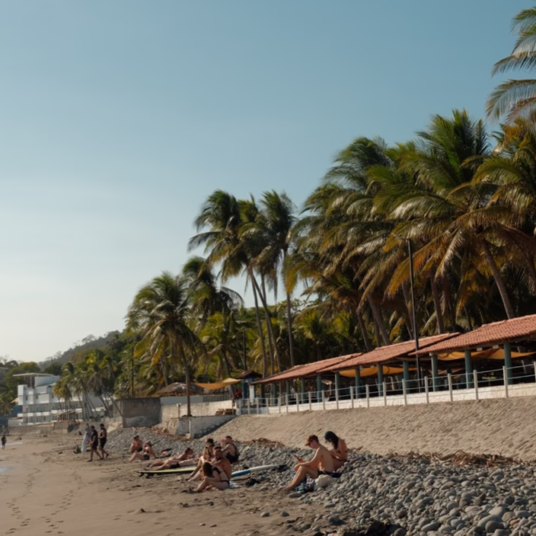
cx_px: 270
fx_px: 1069
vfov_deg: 28.1
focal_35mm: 61
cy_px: 229
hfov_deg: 28.2
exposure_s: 1/600
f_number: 9
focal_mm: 31.5
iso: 250
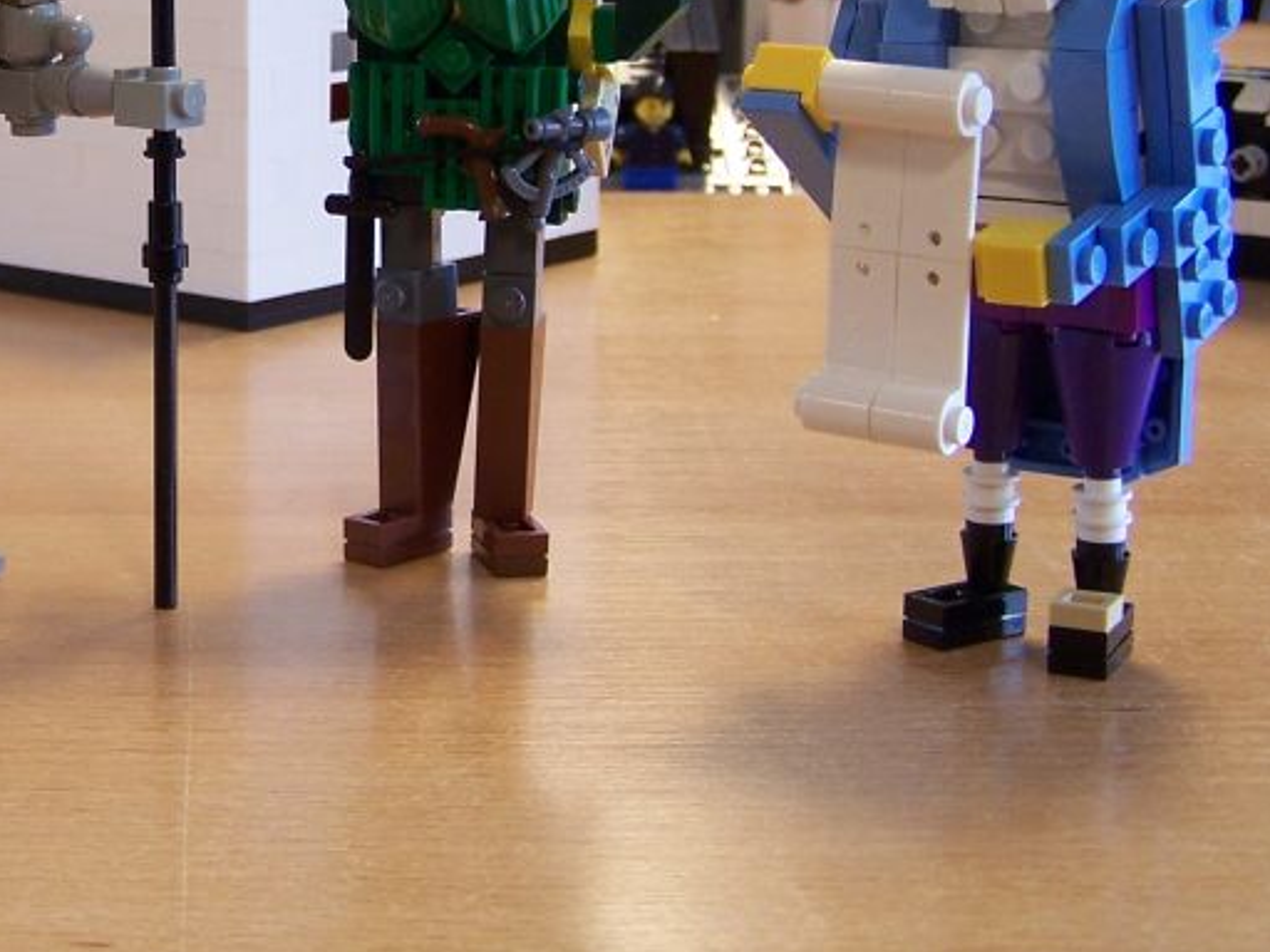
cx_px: 189
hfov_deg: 23.9
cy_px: 109
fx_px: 2935
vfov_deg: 18.2
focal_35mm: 80
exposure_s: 1/8
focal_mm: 6.7
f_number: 2.8
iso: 80
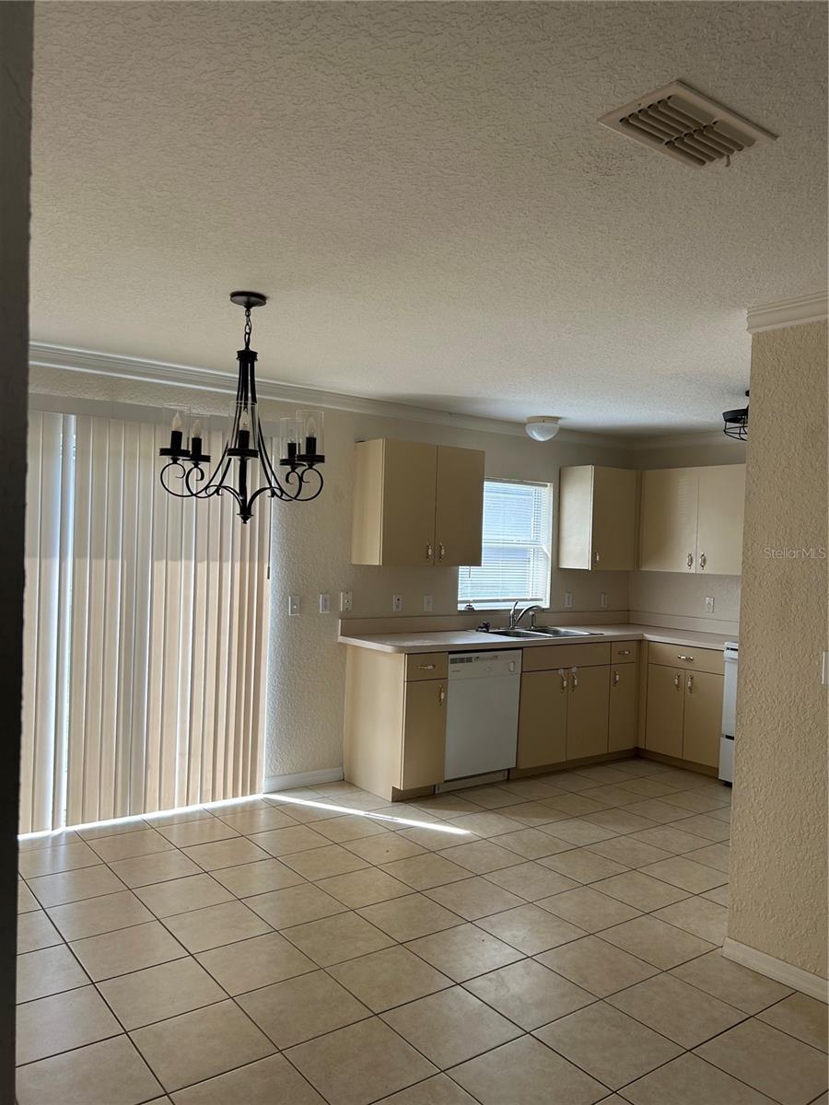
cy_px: 552
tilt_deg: +0.7
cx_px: 414
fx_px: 830
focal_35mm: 26
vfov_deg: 67.3
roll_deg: -1.6
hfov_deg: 53.1
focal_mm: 5.7
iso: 40
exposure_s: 1/173
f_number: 1.5
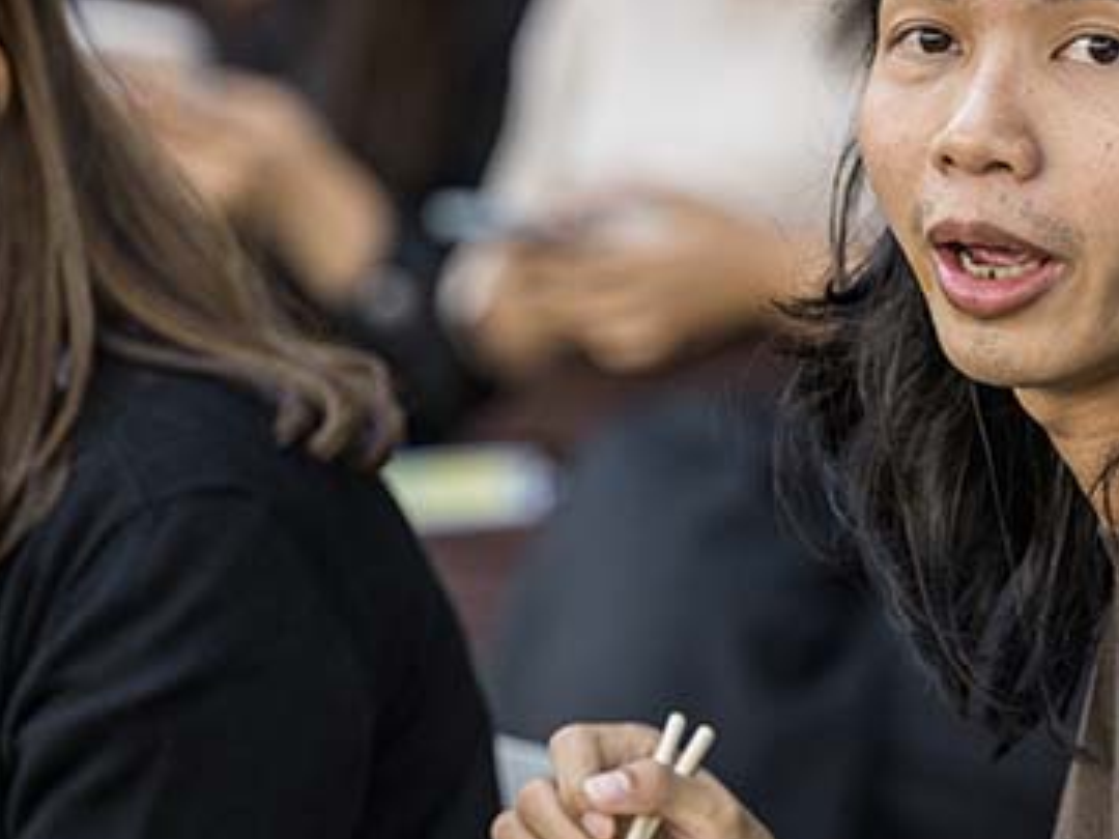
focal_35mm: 385
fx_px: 12446
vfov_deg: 3.9
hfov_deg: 5.1
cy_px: 292
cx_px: 824
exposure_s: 1/200
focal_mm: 150
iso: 560
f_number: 3.2
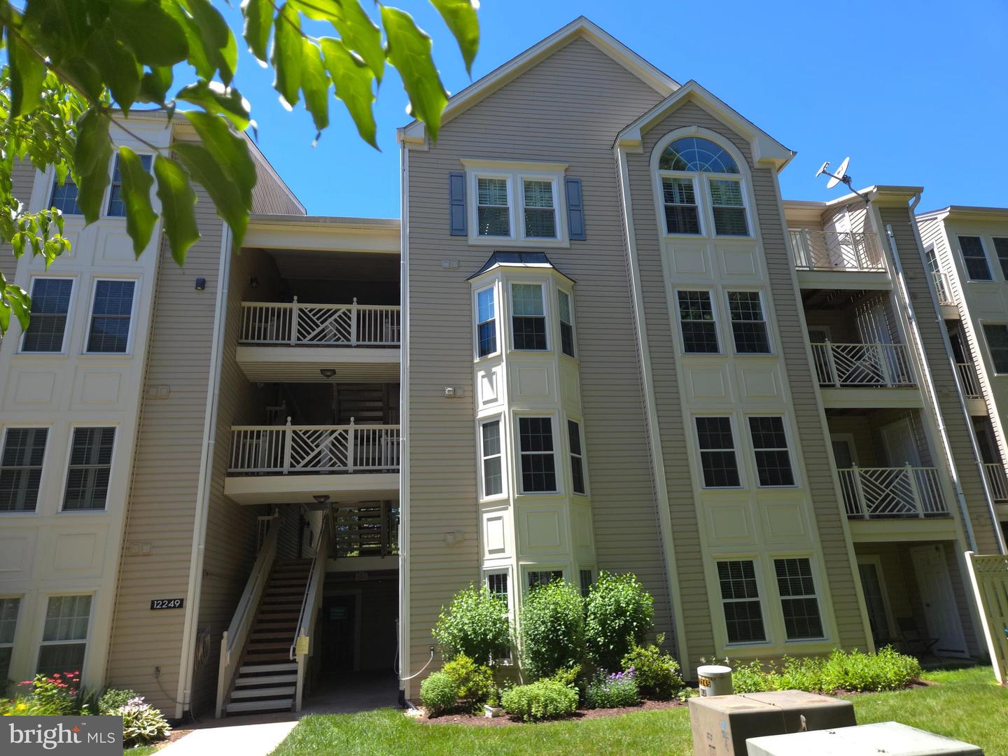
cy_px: 378
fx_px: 670
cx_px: 504
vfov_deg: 58.9
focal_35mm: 23
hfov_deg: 73.9
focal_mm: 5.4
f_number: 1.8
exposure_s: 1/722
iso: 50
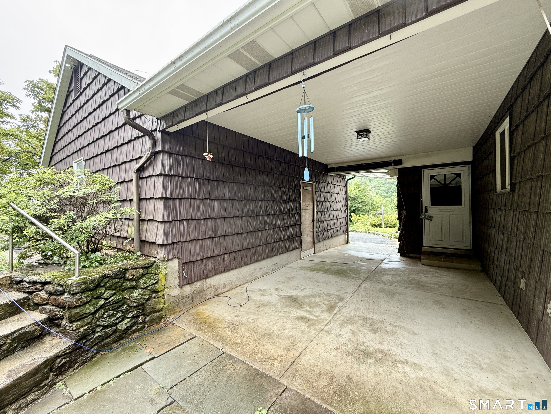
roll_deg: +0.4
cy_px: 207
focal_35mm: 14
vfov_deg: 85.7
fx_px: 223
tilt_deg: -0.1
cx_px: 276
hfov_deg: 102.1
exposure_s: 1/115
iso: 50
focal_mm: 2.22
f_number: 2.2
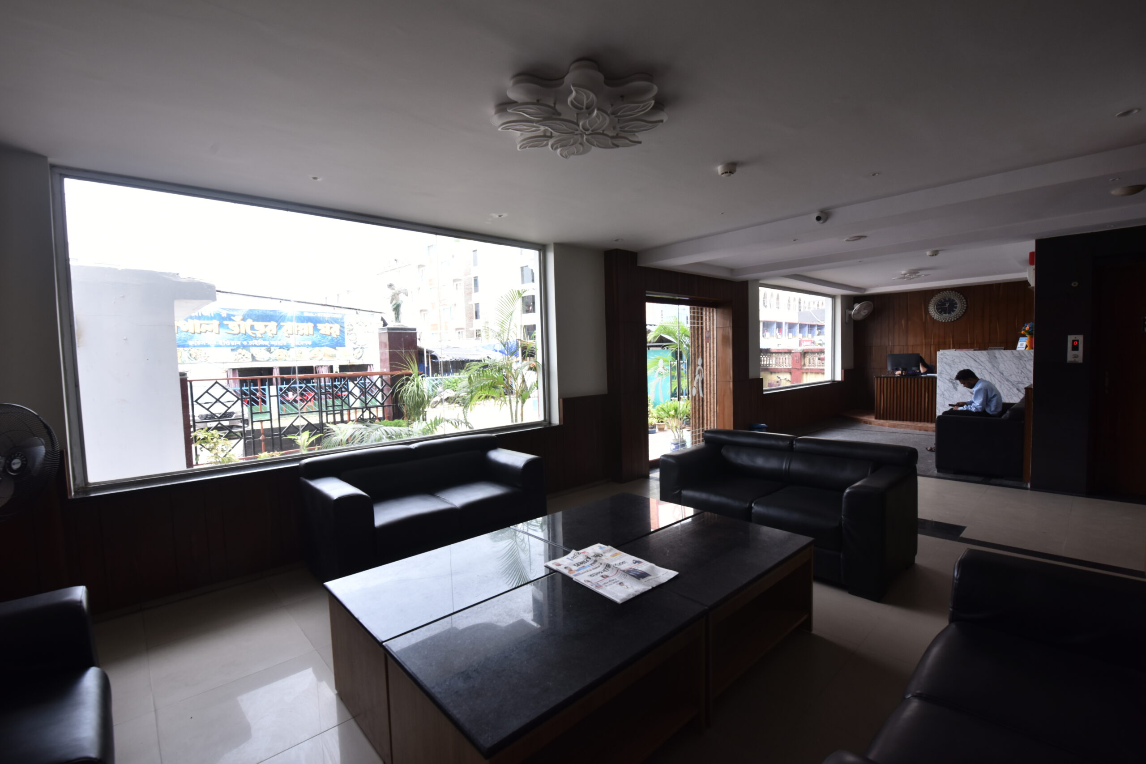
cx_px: 573
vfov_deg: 77.3
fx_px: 477
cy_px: 382
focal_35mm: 15
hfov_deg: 100.4
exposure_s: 1/20
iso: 400
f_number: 8
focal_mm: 15
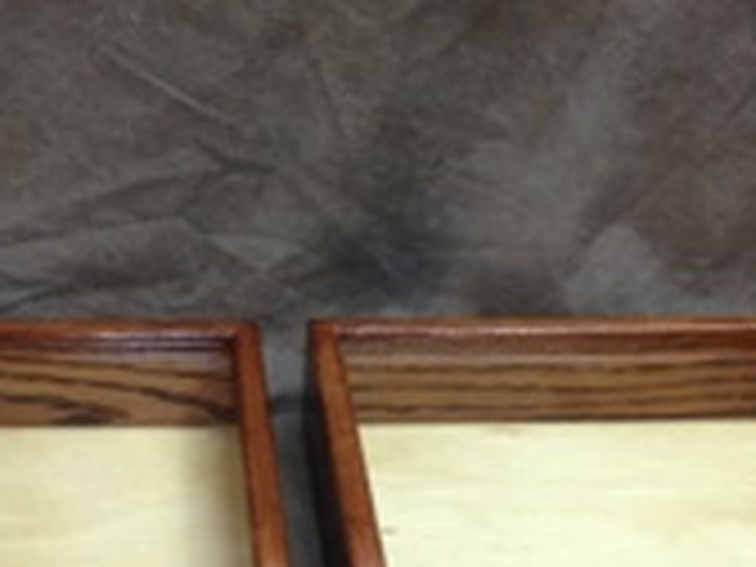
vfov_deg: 21.3
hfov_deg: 28.5
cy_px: 477
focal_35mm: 68
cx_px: 304
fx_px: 1485
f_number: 2.4
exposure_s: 1/24
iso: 50
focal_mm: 4.12
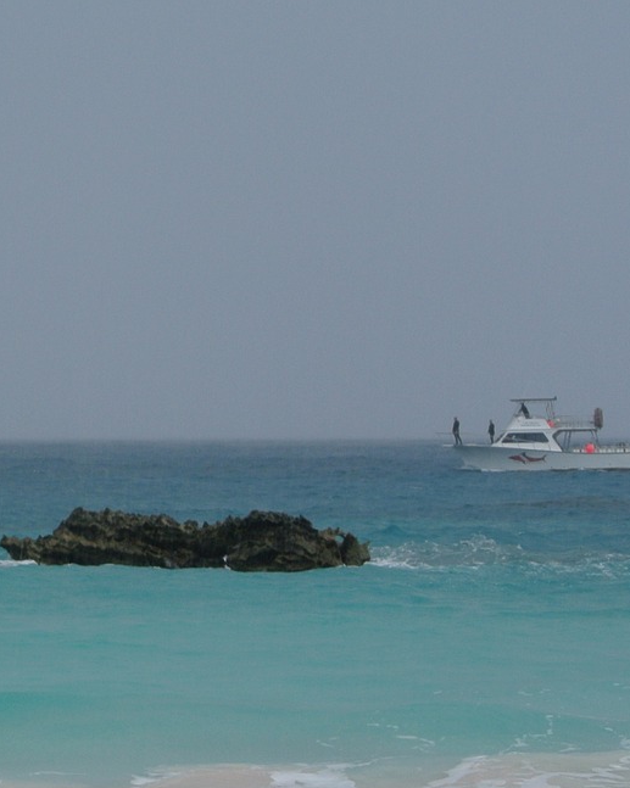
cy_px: 611
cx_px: -250
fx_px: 4781
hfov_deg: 7.4
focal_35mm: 205
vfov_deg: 9.4
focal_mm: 30
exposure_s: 1/125
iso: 100
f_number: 5.6
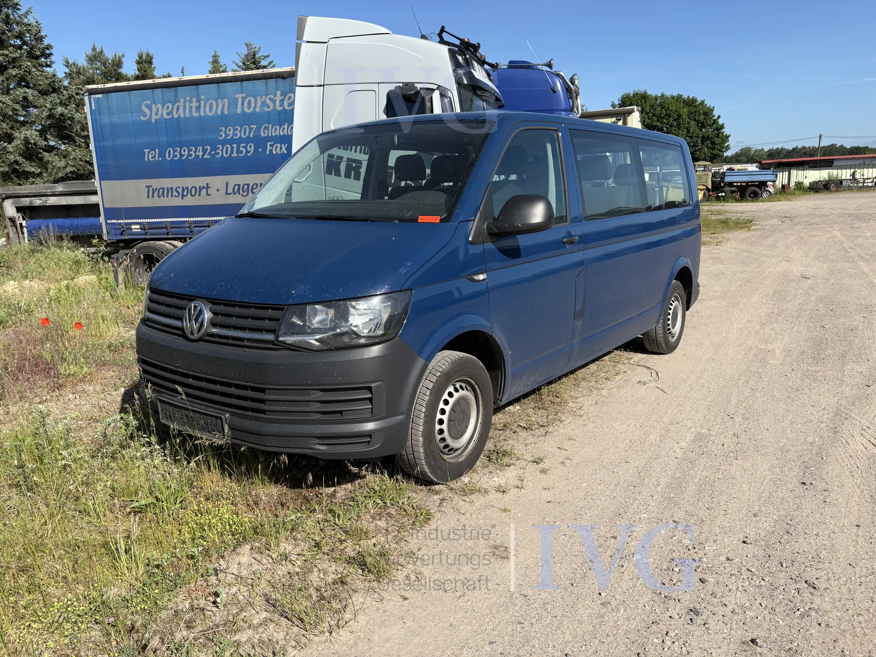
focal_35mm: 26
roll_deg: +3.9
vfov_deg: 53.1
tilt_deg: -12.6
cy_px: 328
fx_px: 658
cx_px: 438
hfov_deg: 67.3
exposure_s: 1/2865
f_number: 1.6
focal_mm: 5.96
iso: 50
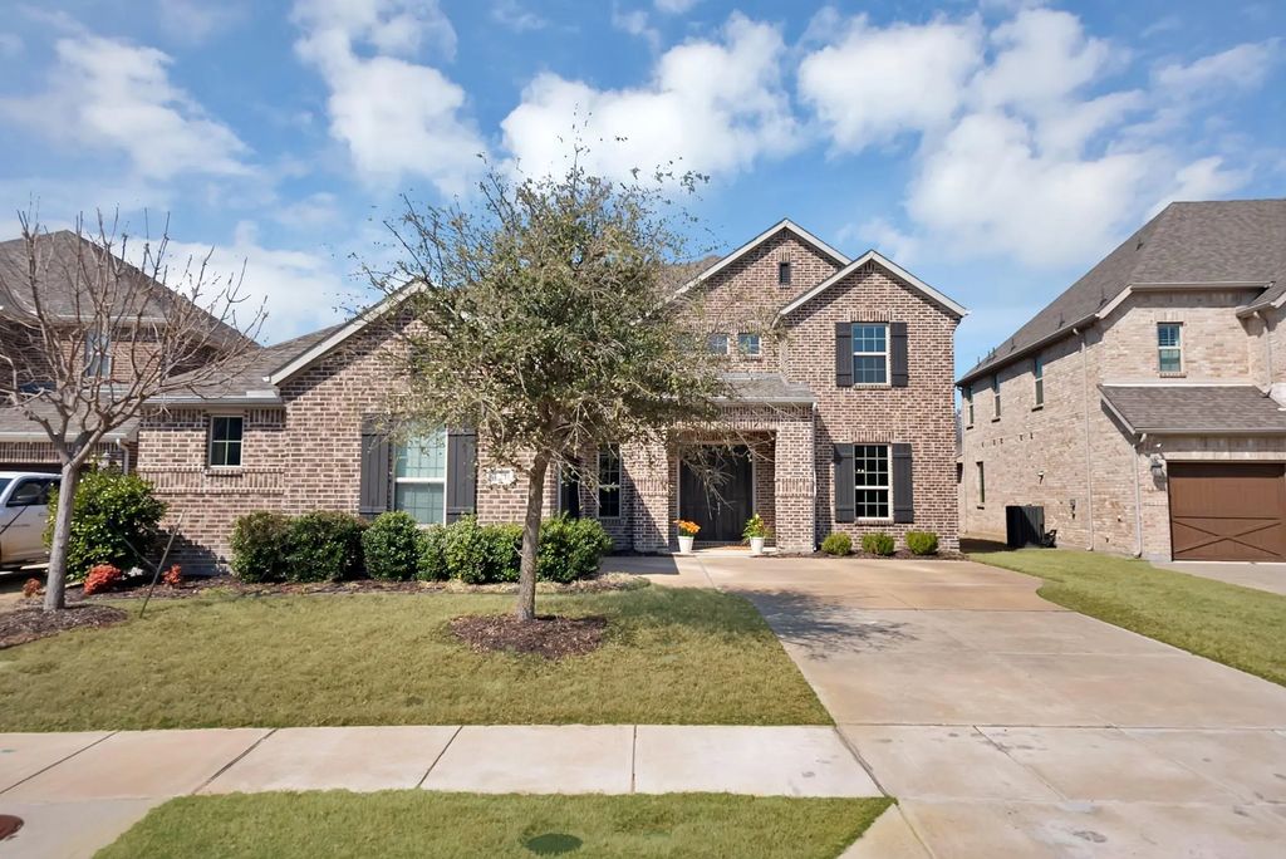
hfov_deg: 73.7
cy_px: 430
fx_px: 858
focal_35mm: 24
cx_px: 643
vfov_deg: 53.2
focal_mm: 24
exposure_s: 1/500
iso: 640
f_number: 9
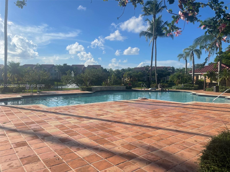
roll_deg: +0.0
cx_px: 115
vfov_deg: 53.1
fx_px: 173
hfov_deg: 67.3
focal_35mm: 26
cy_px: 86
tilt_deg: -1.8
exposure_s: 1/5128
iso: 32
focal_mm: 5.1
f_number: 1.6
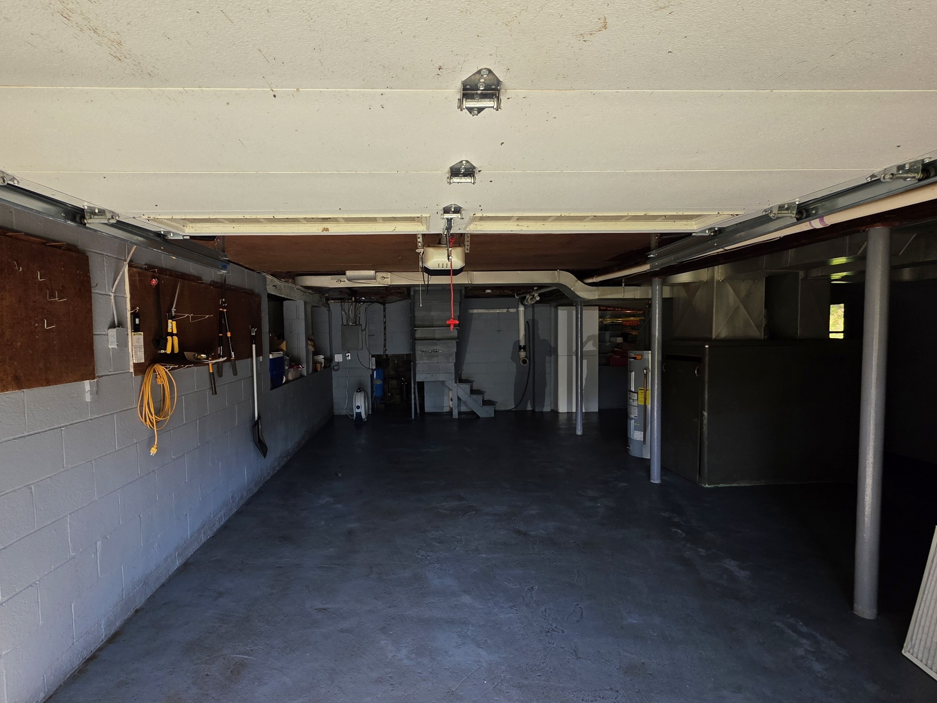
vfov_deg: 71.6
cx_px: 458
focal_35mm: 18
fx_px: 487
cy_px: 365
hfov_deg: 87.7
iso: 32
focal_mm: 2.2
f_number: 1.9
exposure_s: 1/120
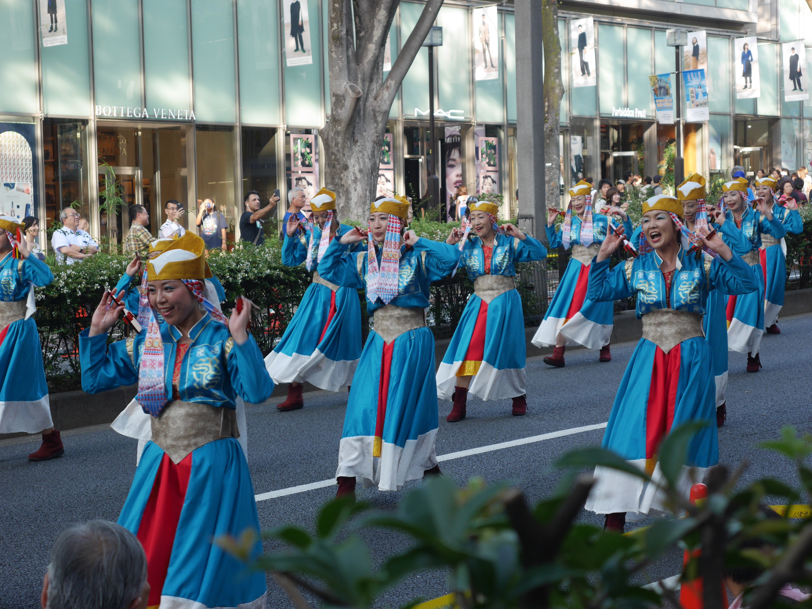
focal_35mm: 80
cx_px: 406
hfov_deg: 24.4
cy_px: 304
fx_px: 1877
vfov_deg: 18.4
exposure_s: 1/125
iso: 320
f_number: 5.6
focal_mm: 40
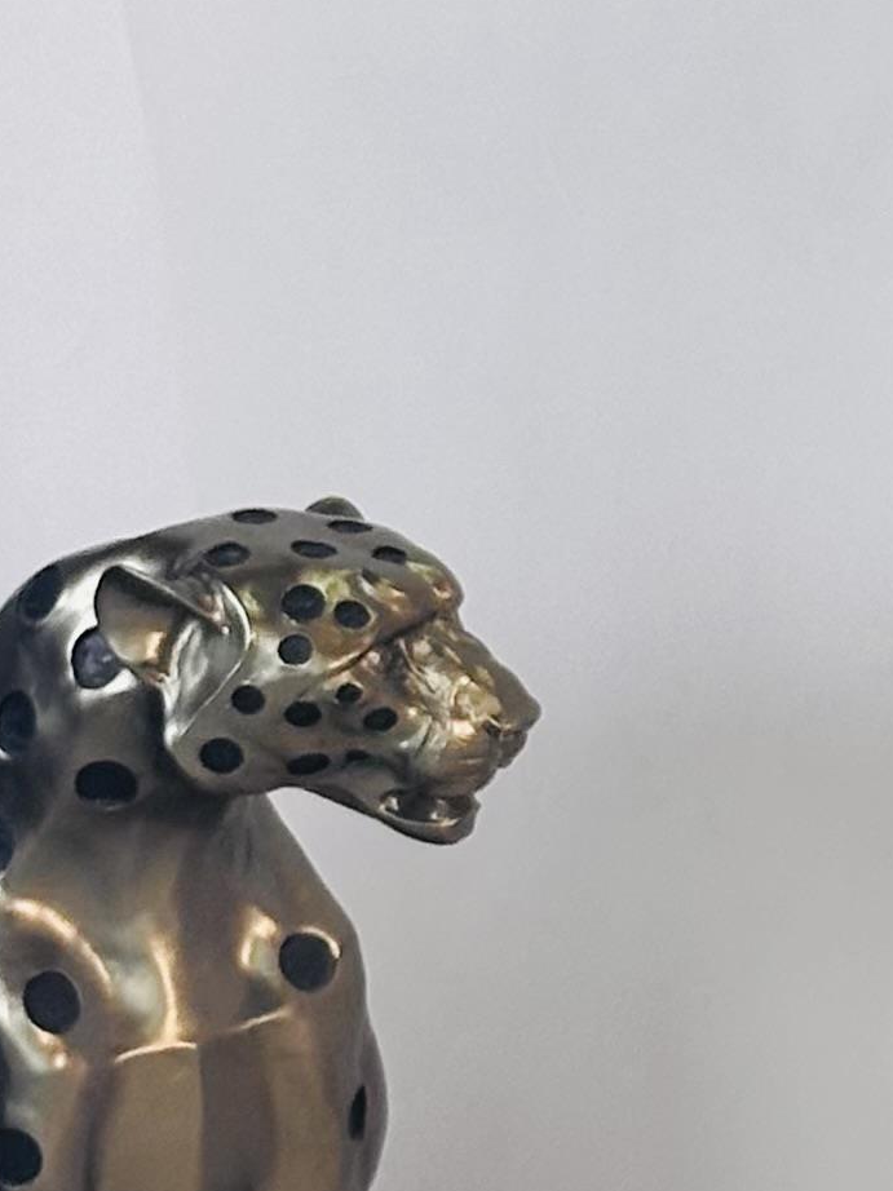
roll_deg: +2.9
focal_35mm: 210
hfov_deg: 6.8
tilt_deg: -26.7
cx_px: 1821
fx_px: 7227
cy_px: 32
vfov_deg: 9.4
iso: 50
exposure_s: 1/185
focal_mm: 6.86
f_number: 1.78
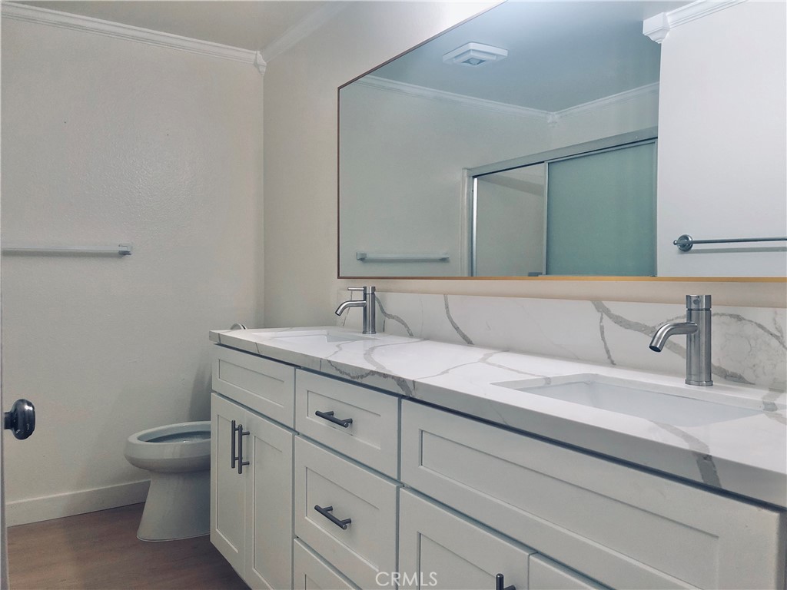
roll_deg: +1.1
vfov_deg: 49.7
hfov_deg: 63.4
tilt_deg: -1.1
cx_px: 394
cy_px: 295
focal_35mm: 28
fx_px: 637
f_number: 1.8
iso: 40
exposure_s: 1/20
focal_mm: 4
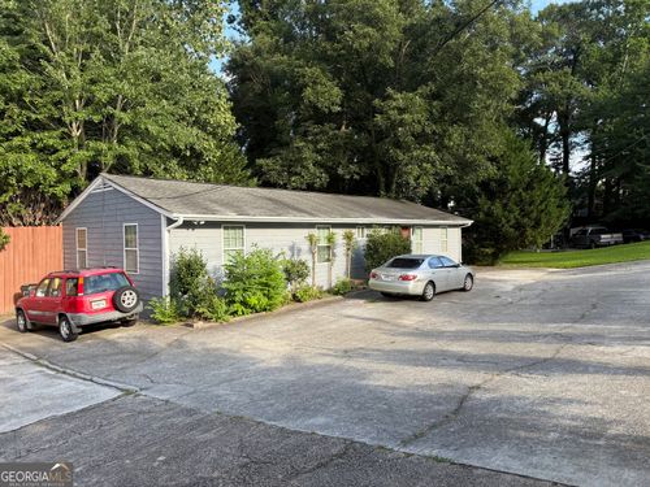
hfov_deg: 71.6
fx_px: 451
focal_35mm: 24
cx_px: 325
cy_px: 244
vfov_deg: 56.8
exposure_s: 1/627
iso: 80
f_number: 1.78
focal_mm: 6.76
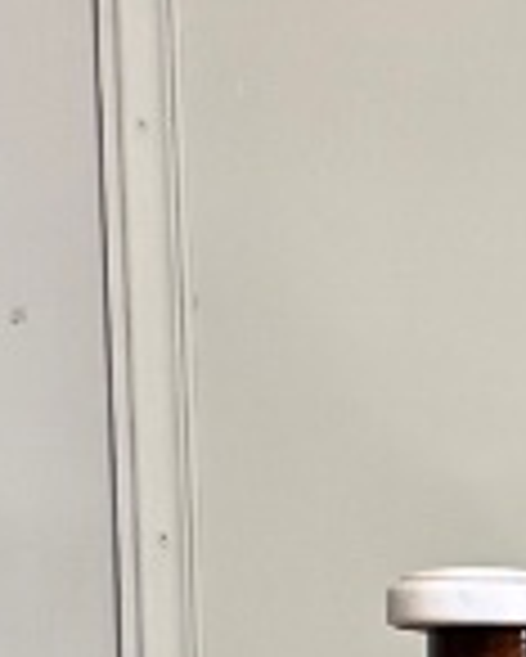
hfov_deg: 7.5
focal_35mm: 193
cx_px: 1295
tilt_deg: -1.7
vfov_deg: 9.7
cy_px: 1040
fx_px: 3752
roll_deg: +0.3
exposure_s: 1/40
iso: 1000
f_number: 1.78
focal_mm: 6.76
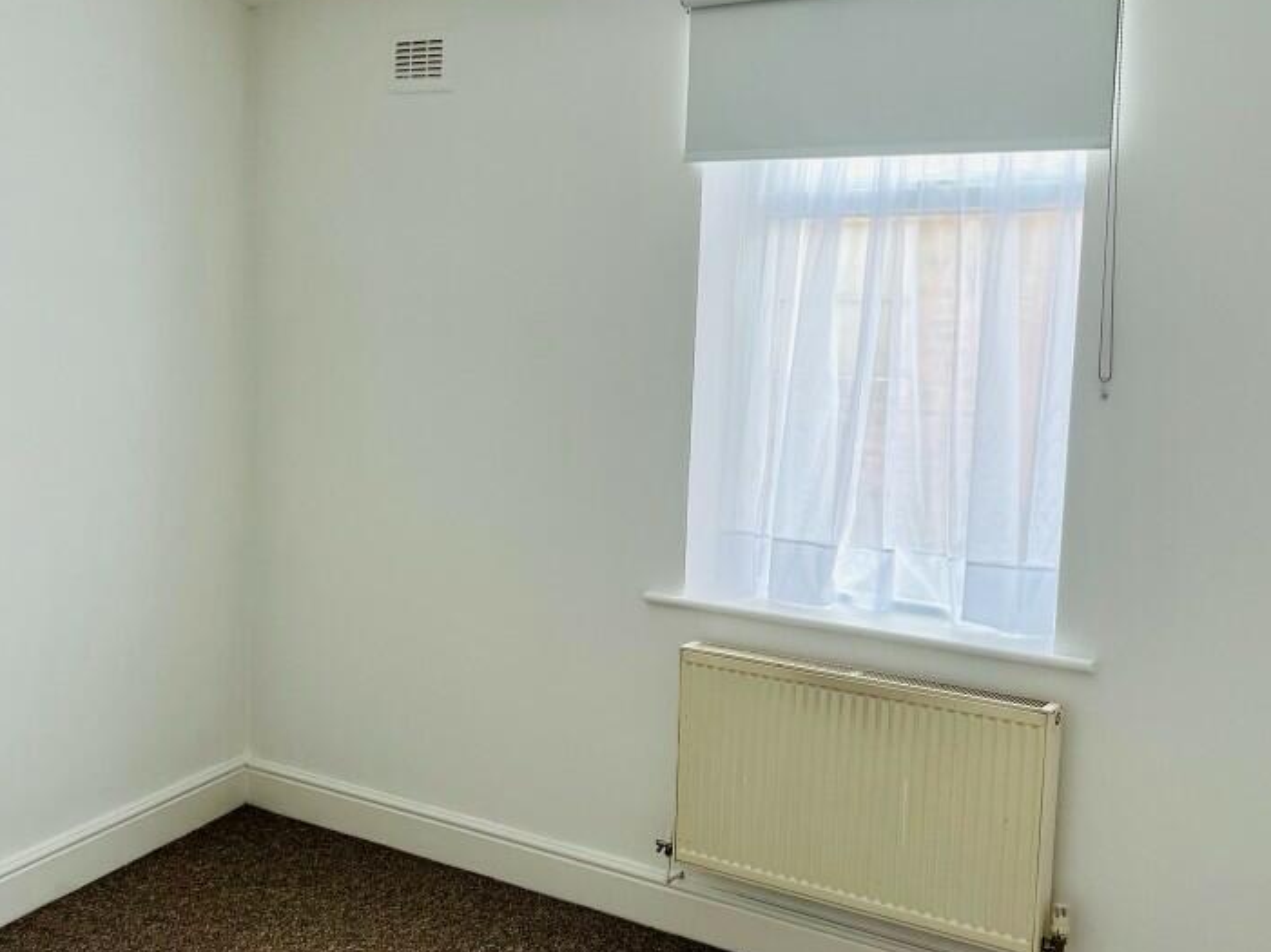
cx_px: 620
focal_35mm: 38
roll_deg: -2.1
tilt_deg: -5.5
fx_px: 1395
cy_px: 468
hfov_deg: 49.0
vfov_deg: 37.7
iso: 80
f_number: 1.5
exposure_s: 1/121
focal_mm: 5.7
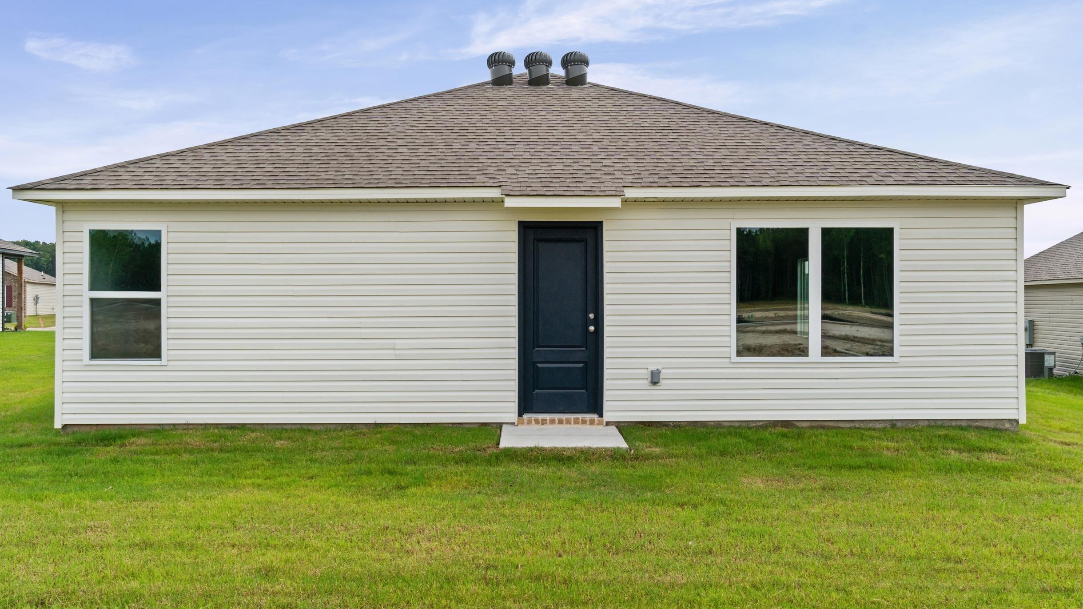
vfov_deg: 40.2
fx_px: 833
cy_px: 297
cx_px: 548
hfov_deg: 66.1
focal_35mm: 29
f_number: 9
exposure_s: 1/640
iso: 250
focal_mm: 18
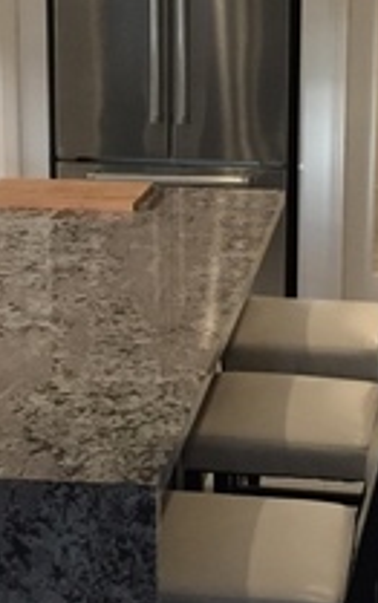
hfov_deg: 13.4
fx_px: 1612
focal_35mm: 98
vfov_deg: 21.1
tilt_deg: -12.1
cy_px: 211
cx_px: 212
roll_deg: -0.6
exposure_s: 1/30
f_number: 2.2
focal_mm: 4.15
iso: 200
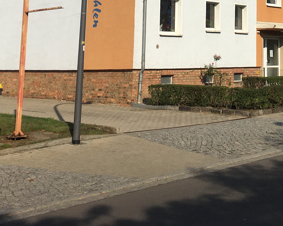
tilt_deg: +11.0
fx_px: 620
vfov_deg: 19.5
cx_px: 281
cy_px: -47
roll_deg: +0.9
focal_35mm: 74
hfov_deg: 24.6
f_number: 2.2
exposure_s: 1/3497
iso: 25
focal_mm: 4.15
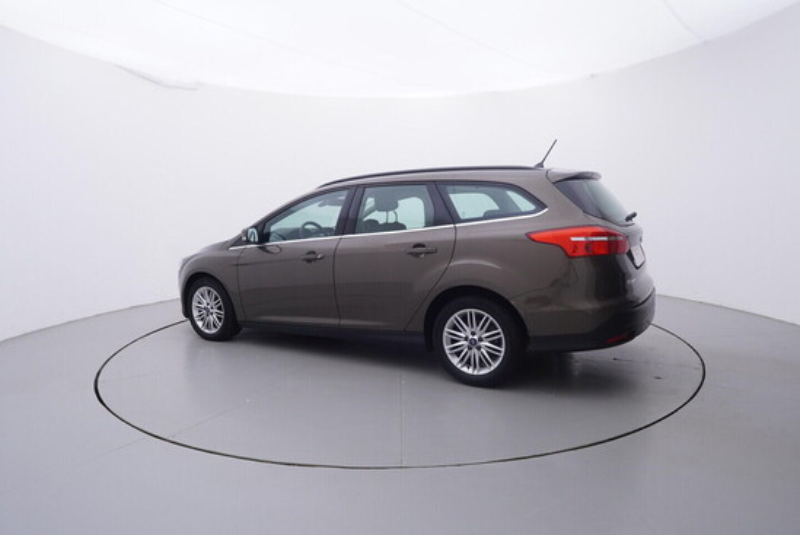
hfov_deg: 77.3
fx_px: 500
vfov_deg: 56.2
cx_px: 400
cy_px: 268
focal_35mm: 22
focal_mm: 15
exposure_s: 1/80
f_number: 5
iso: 200
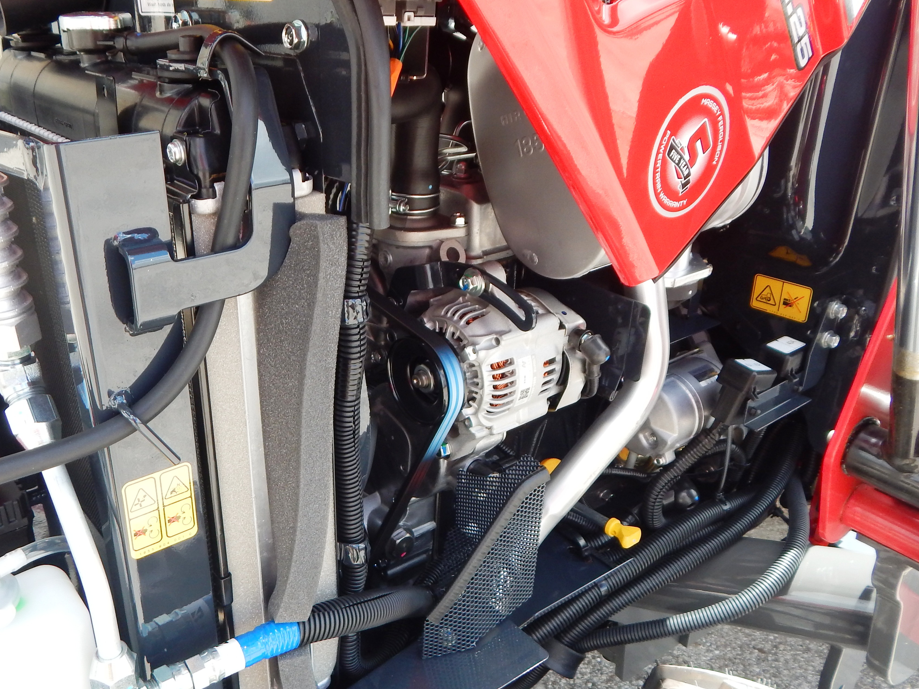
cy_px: 356
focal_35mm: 30
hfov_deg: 59.4
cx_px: 358
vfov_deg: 46.8
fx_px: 796
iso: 125
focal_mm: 4
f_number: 3
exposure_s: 1/320
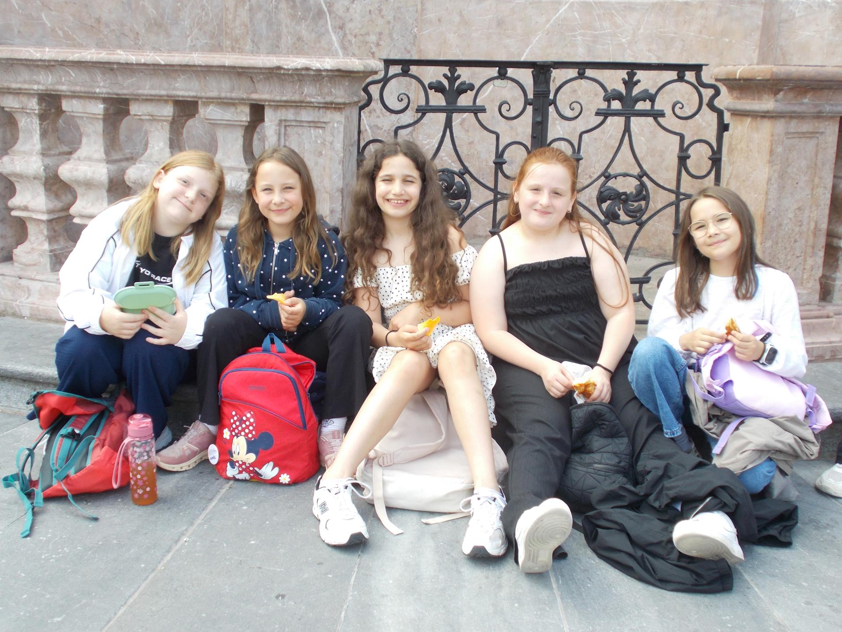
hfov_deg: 46.8
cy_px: 308
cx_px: 423
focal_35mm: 40
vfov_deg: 36.0
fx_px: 973
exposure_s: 1/80
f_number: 3.9
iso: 80
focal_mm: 6.9
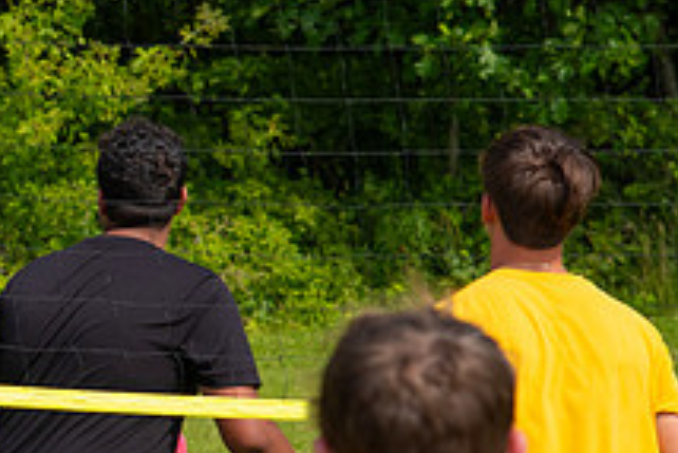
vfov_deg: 3.9
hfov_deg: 5.9
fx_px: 6577
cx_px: -238
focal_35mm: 349
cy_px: 193
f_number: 5.6
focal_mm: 86
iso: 200
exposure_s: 1/800
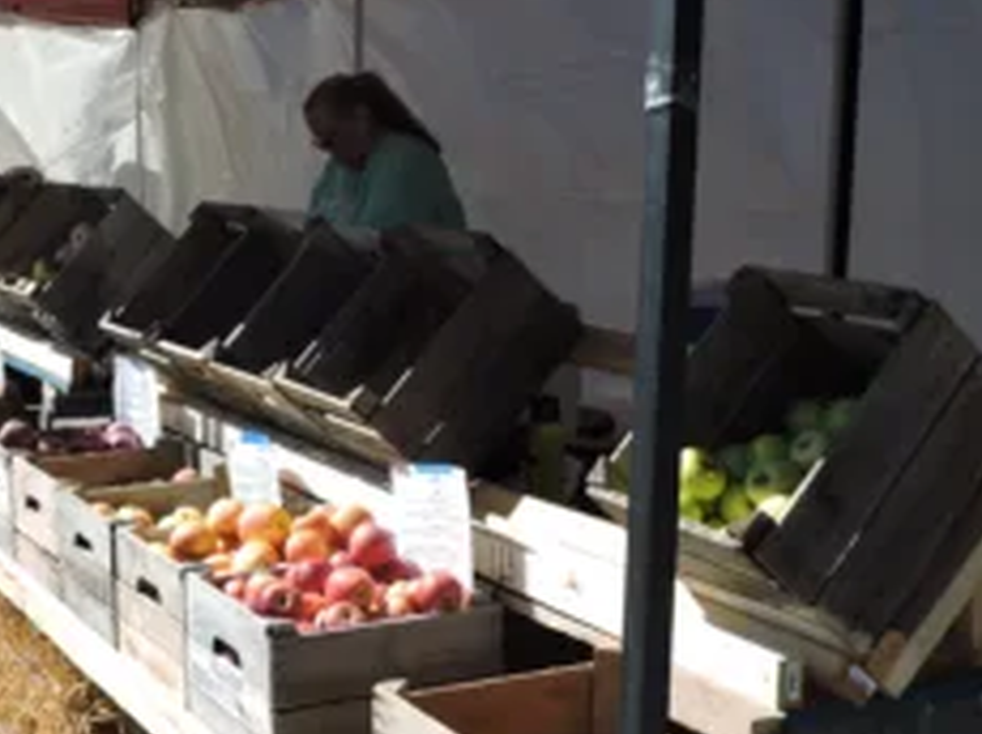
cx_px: 167
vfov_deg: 23.9
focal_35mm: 61
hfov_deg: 30.8
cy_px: 282
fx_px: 1729
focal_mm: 6.2
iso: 100
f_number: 3.3
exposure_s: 1/800
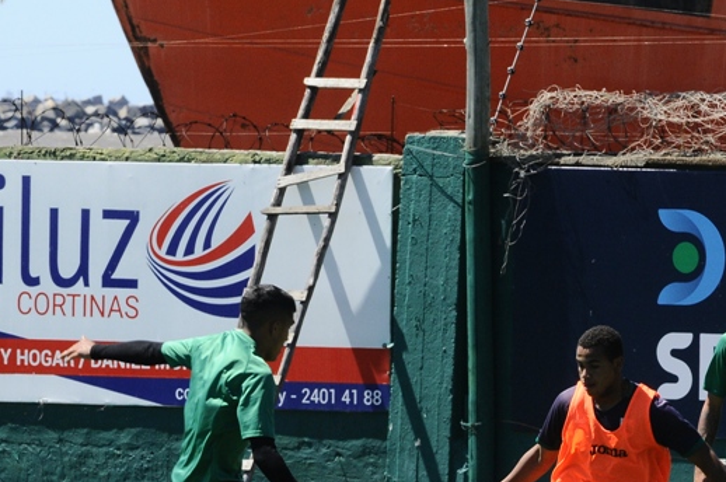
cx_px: 493
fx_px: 11944
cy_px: 474
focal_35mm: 593
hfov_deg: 3.5
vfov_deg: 2.3
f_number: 13
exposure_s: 1/400
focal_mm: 200
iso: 500
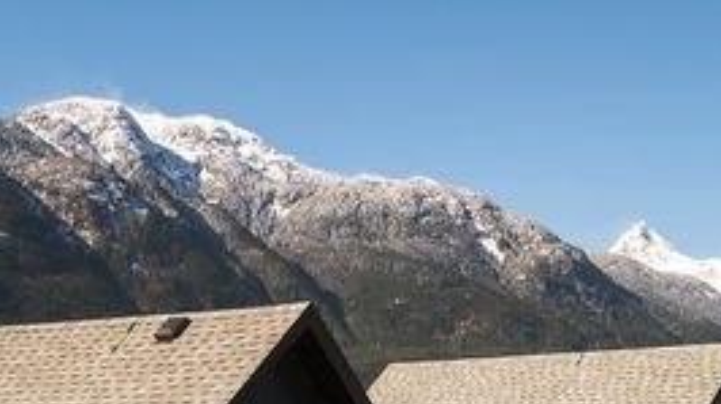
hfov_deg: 29.8
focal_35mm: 69
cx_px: 588
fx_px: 1318
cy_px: 403
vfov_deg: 17.0
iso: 400
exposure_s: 1/160
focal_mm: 35
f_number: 16
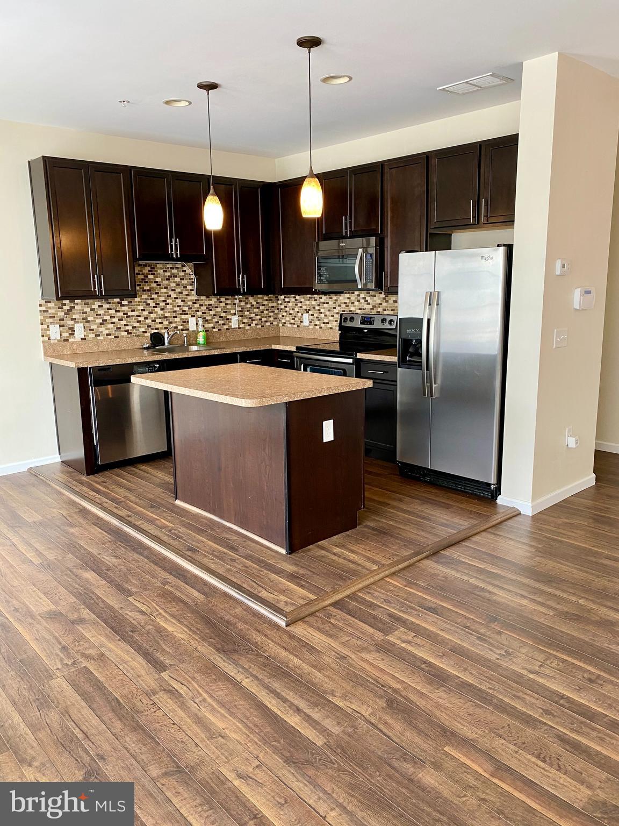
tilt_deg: -10.9
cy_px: 413
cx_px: 310
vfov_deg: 67.3
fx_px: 620
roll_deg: -1.0
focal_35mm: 26
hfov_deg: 53.1
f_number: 1.8
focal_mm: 4.25
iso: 80
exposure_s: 1/60
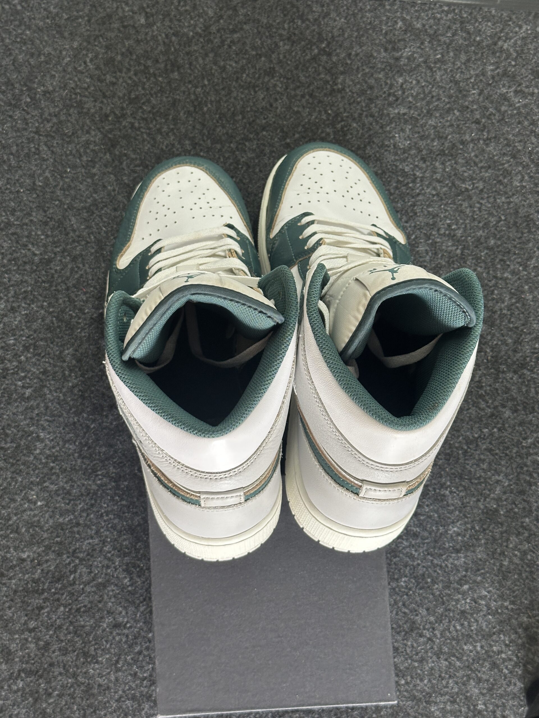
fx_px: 997
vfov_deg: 39.7
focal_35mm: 48
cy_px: 359
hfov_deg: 30.3
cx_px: 270
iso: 125
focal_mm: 6.86
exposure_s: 1/50
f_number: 1.78
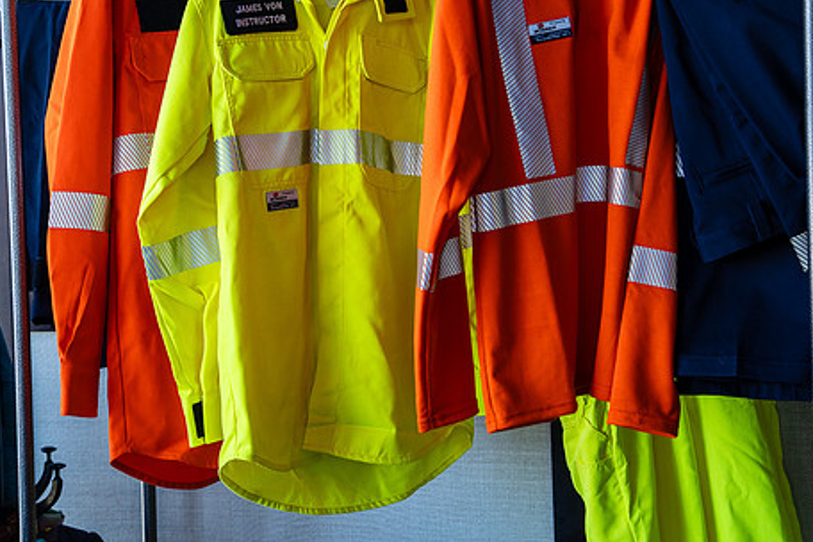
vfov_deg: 15.3
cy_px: 199
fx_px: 2010
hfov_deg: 22.9
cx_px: 365
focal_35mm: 89
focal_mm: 70
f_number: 4.5
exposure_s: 1/160
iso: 800
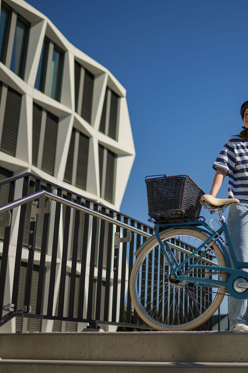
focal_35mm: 53
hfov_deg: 24.9
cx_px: 211
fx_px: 548
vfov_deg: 37.5
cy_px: 186
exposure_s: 1/2500
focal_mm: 35
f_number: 1.8
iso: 32
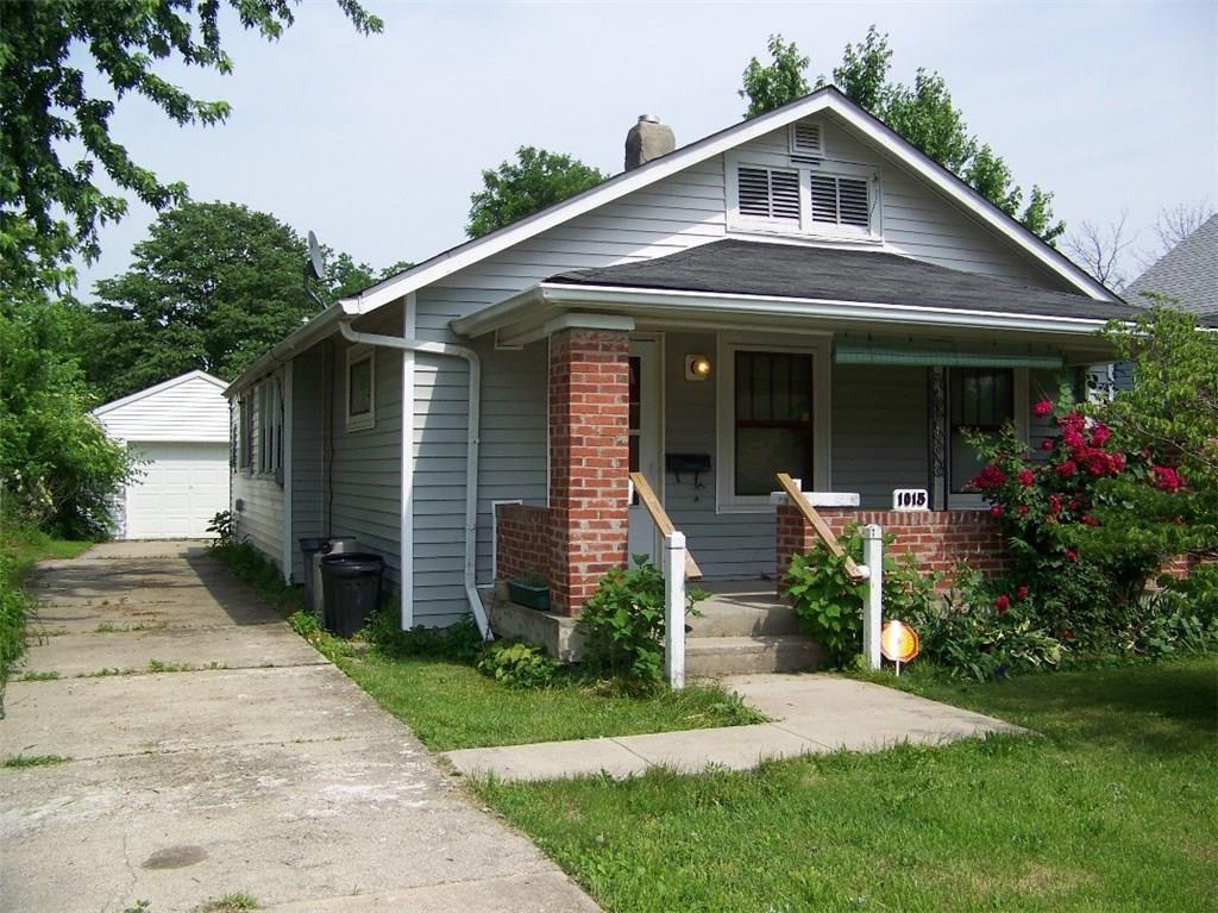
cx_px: 609
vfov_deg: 39.6
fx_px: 1266
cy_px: 456
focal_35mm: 36
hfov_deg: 51.4
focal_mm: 5.85
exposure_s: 1/800
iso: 64
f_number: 2.8
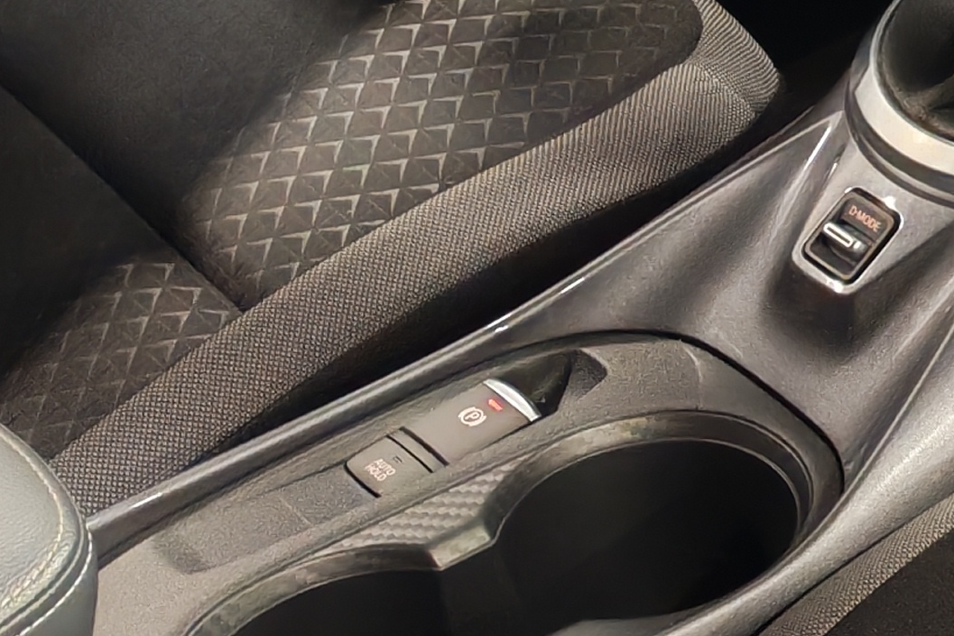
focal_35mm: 125
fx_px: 3311
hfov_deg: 14.9
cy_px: -223
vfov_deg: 10.7
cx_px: 1524
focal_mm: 6.12
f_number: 1.9
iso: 1672
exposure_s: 1/50
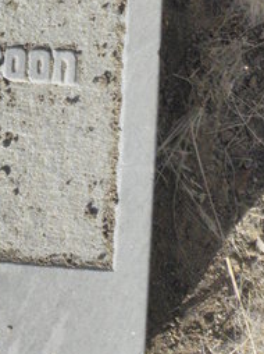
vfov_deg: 22.0
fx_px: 835
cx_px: -149
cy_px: -72
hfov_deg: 16.2
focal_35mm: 82
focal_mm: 4.6
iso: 200
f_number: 6.3
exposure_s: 1/1000
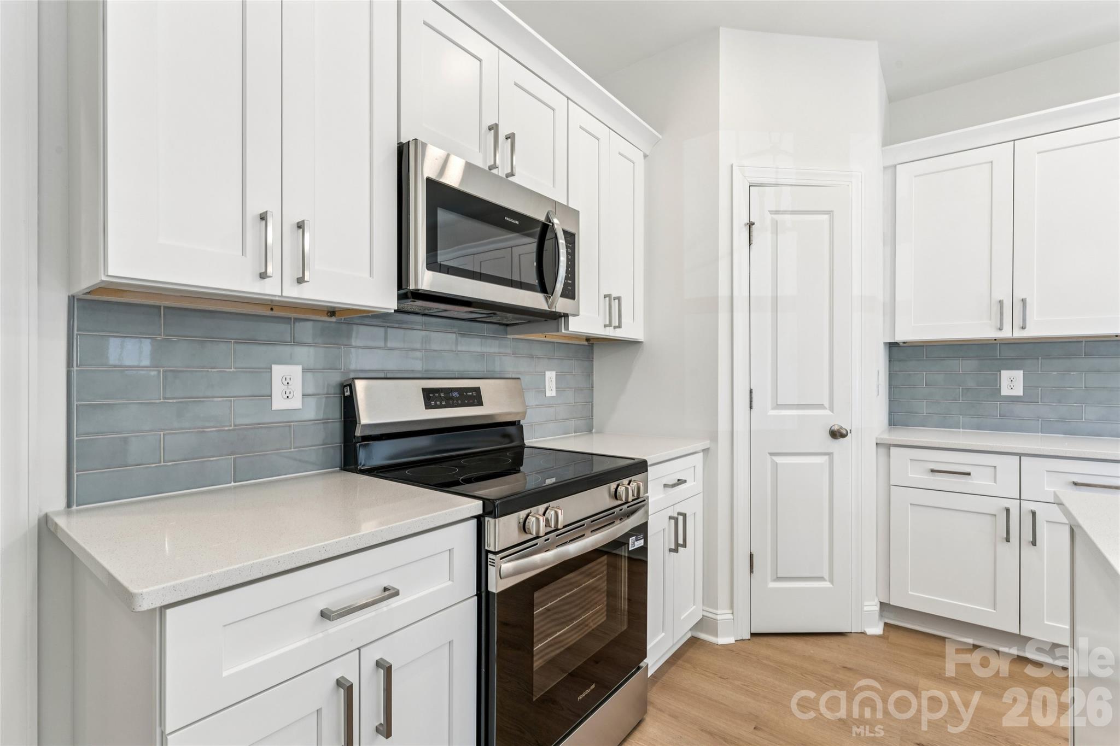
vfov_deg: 72.4
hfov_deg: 95.3
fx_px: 510
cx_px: 560
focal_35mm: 16
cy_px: 373
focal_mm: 16.4
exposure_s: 1/6
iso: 100
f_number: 11
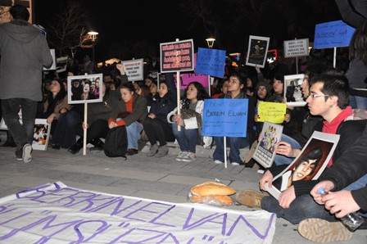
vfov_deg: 39.9
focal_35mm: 33
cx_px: 184
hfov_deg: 57.3
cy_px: 122
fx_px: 336
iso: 1600
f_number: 5
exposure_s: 1/60
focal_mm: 22
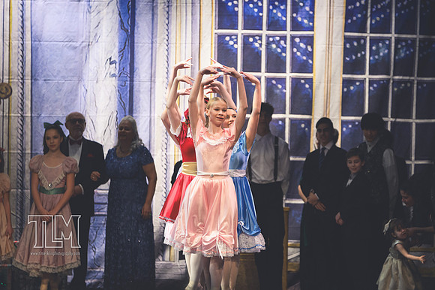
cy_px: 145
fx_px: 3623
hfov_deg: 6.9
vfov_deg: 4.6
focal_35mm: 300
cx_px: 218
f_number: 2.8
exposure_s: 1/400
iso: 1000
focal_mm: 200
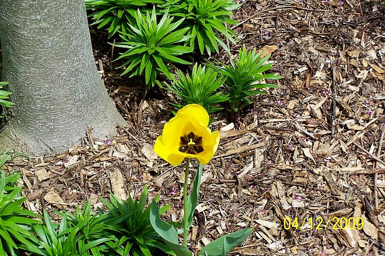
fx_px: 1176
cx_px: 192
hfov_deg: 18.6
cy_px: 114
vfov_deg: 12.4
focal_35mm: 110
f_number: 3.2
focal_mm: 17.5
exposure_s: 1/750
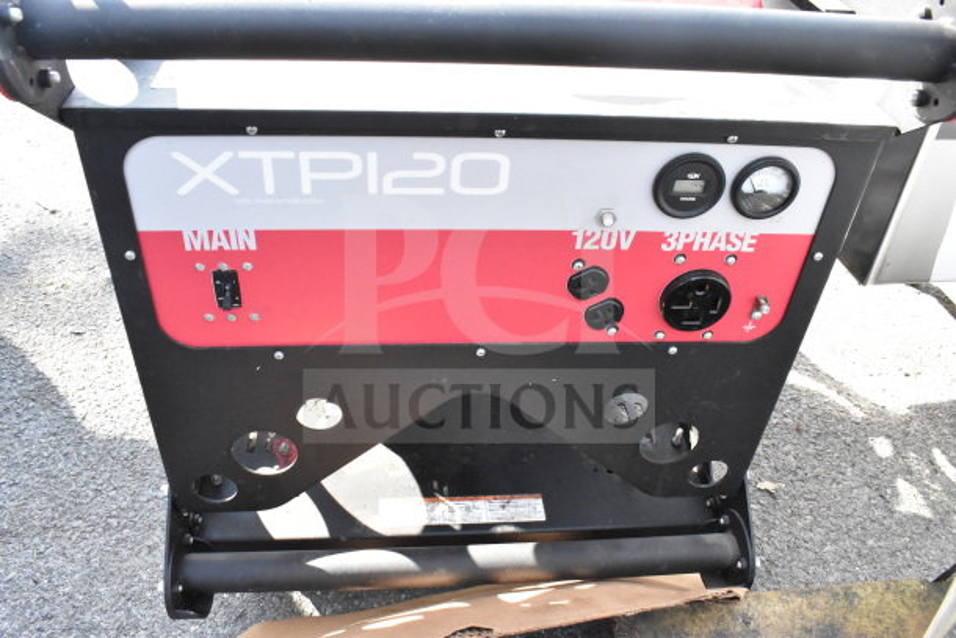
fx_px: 797
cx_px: 478
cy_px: 319
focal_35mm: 30
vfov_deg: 43.6
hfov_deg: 61.9
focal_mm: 20
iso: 6400
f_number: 11
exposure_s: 1/500
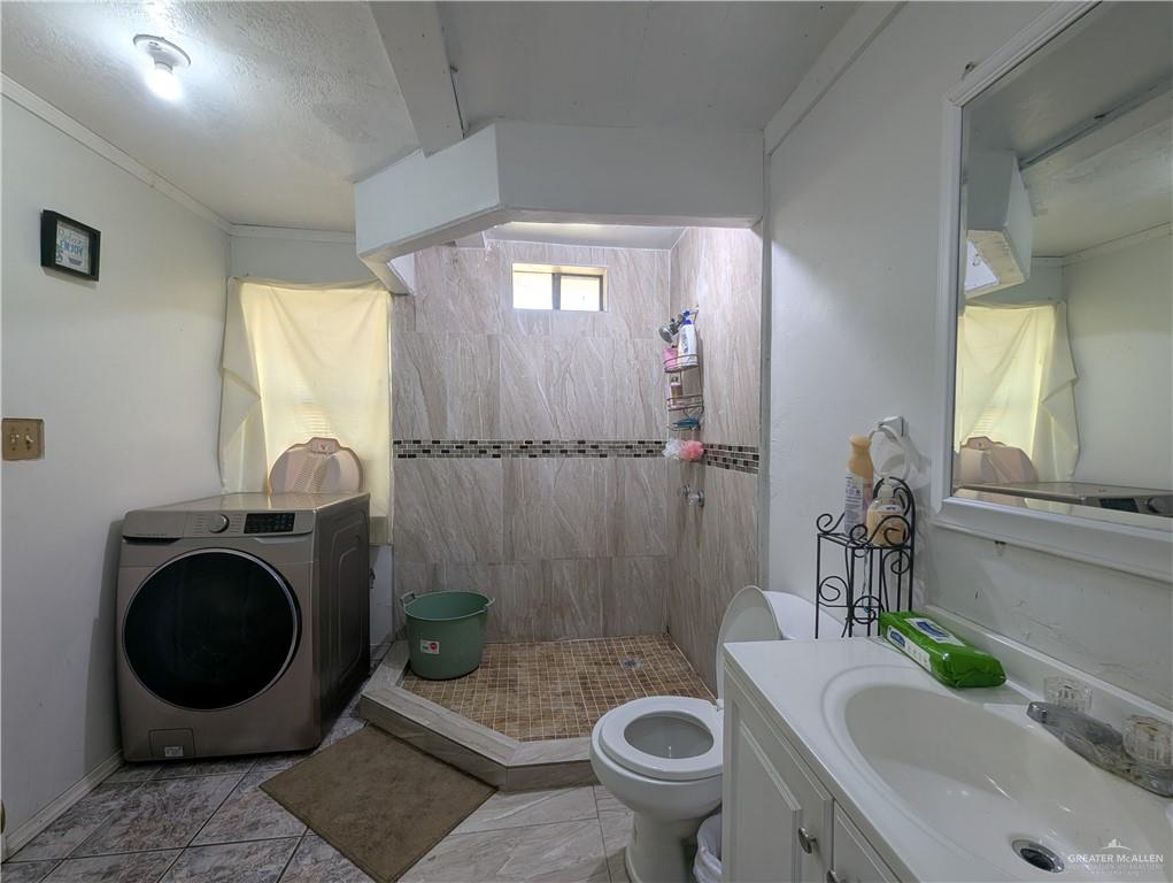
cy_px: 442
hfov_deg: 106.1
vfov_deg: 90.0
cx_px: 586
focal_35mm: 13
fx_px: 441
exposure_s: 1/22.4
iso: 45
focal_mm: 1.95
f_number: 2.2
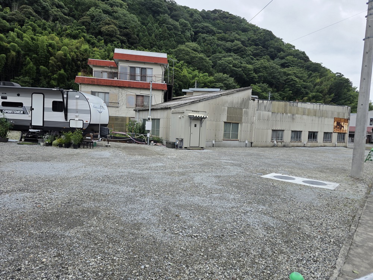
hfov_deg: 73.9
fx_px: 248
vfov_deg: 58.9
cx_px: 186
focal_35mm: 23
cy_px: 140
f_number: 1.7
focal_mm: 6.3
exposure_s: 1/3628
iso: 80
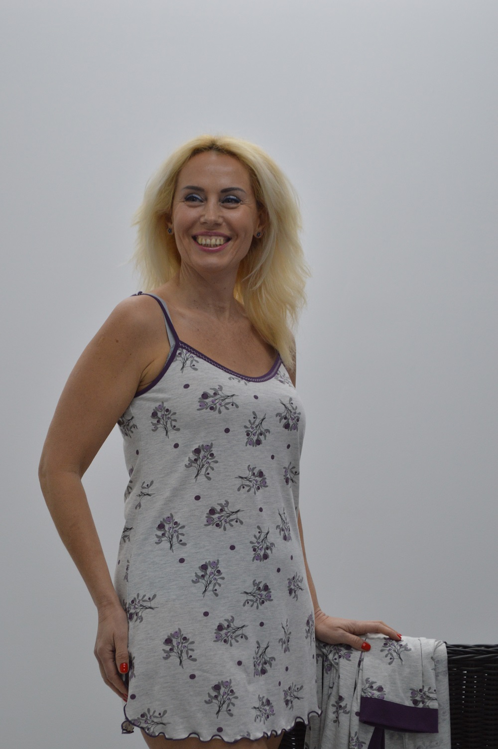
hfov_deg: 20.6
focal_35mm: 66
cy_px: 374
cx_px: 249
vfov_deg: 30.5
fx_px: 1372
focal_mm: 44
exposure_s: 1/100
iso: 400
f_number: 5.3
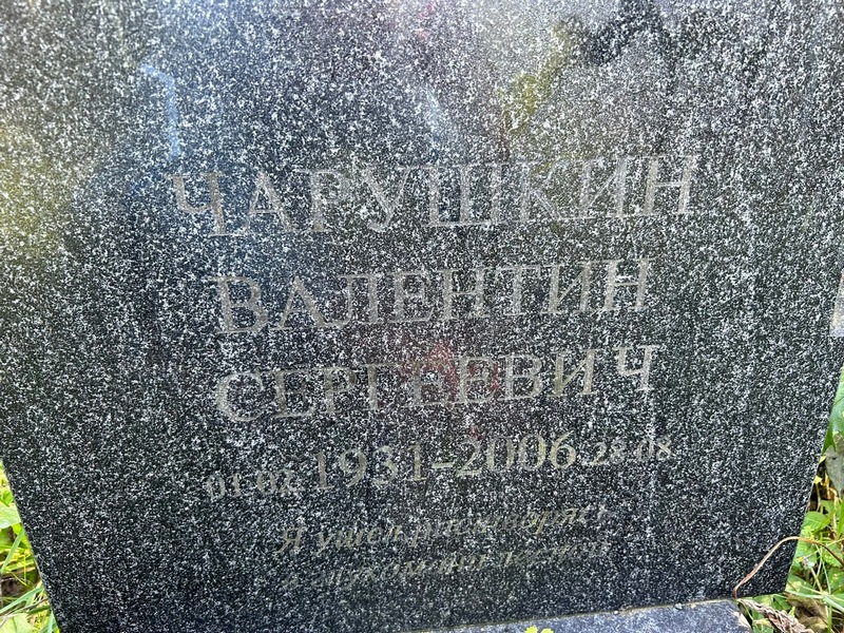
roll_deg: -1.3
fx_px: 634
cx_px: 422
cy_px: 316
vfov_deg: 53.1
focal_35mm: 26
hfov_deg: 67.3
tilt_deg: -24.9
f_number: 1.5
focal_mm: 5.7
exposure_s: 1/115
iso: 125
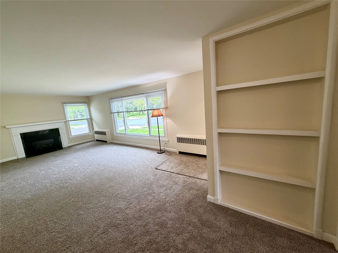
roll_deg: +5.1
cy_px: 126
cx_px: 169
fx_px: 137
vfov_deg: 85.7
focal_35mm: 14
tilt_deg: -7.7
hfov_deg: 102.1
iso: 200
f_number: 2.2
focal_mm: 2.22
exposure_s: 1/60
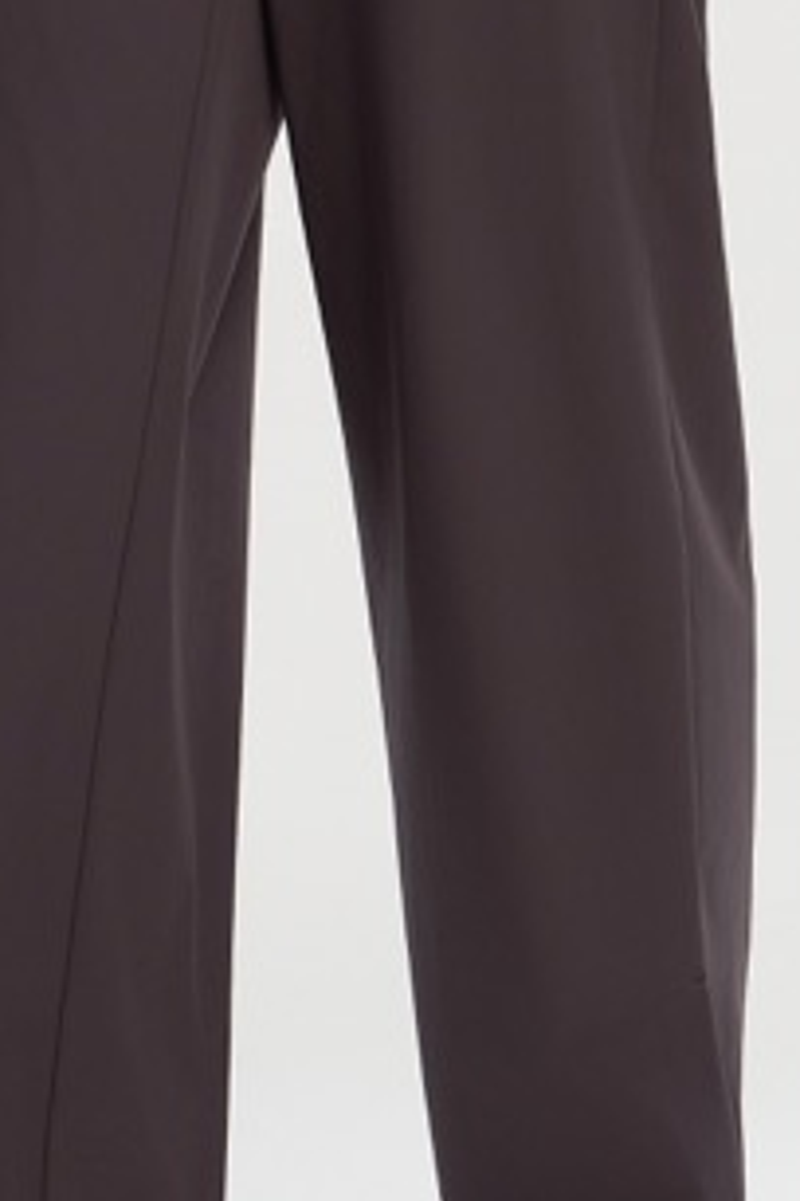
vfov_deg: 7.2
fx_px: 9466
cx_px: 461
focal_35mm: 284
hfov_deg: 4.8
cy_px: -357
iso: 200
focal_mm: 68
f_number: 9
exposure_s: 1/400
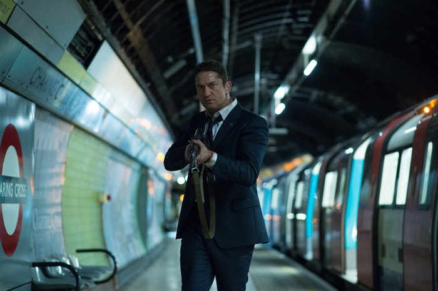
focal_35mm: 85
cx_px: 219
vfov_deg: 16.1
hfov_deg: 23.9
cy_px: 146
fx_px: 1034
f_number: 2.2
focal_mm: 85
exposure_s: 1/160
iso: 4000
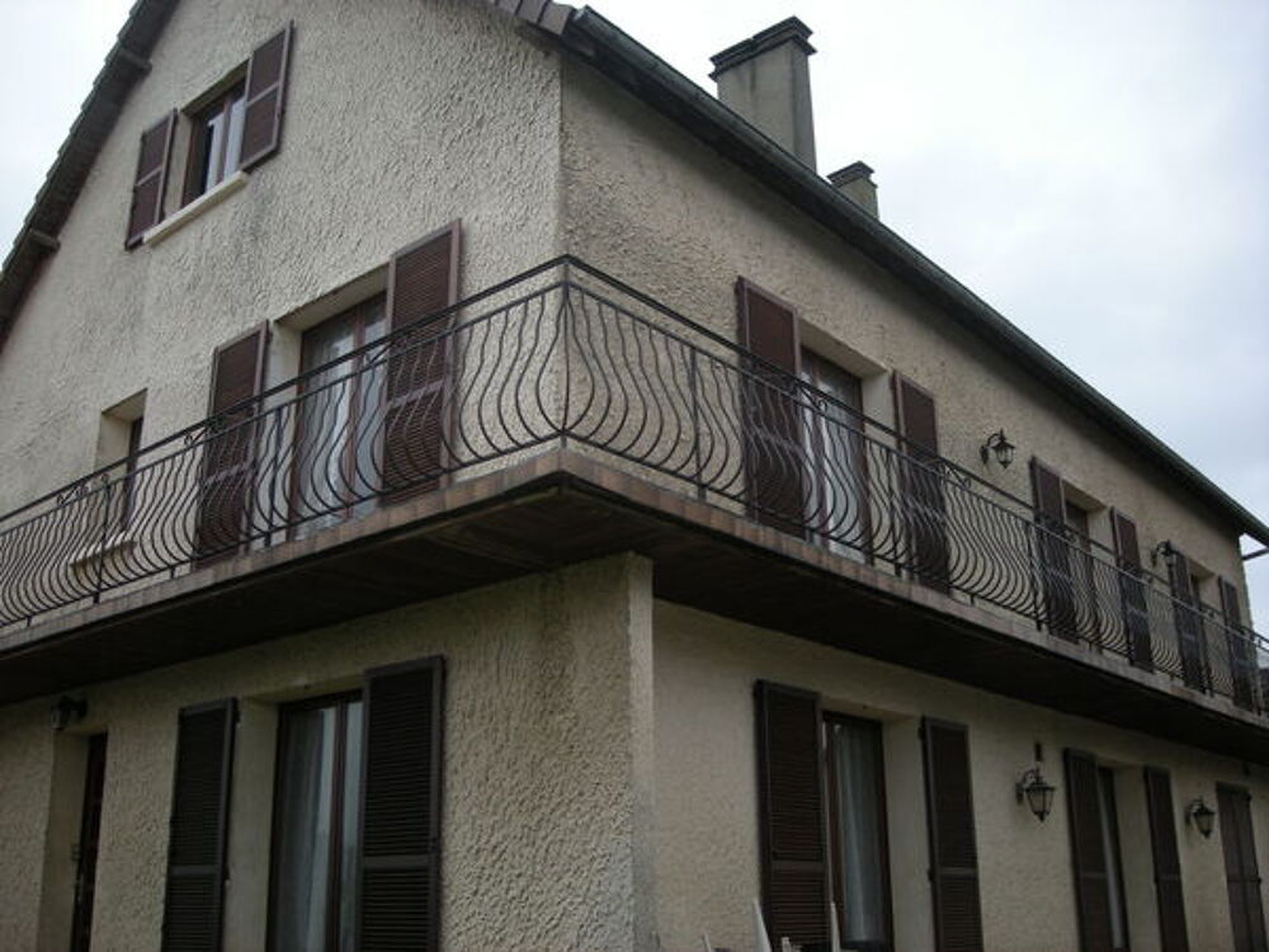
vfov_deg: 40.7
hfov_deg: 52.6
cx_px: 634
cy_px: 476
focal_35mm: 35
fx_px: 1283
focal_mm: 5.7
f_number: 2.8
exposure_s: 1/190
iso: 64
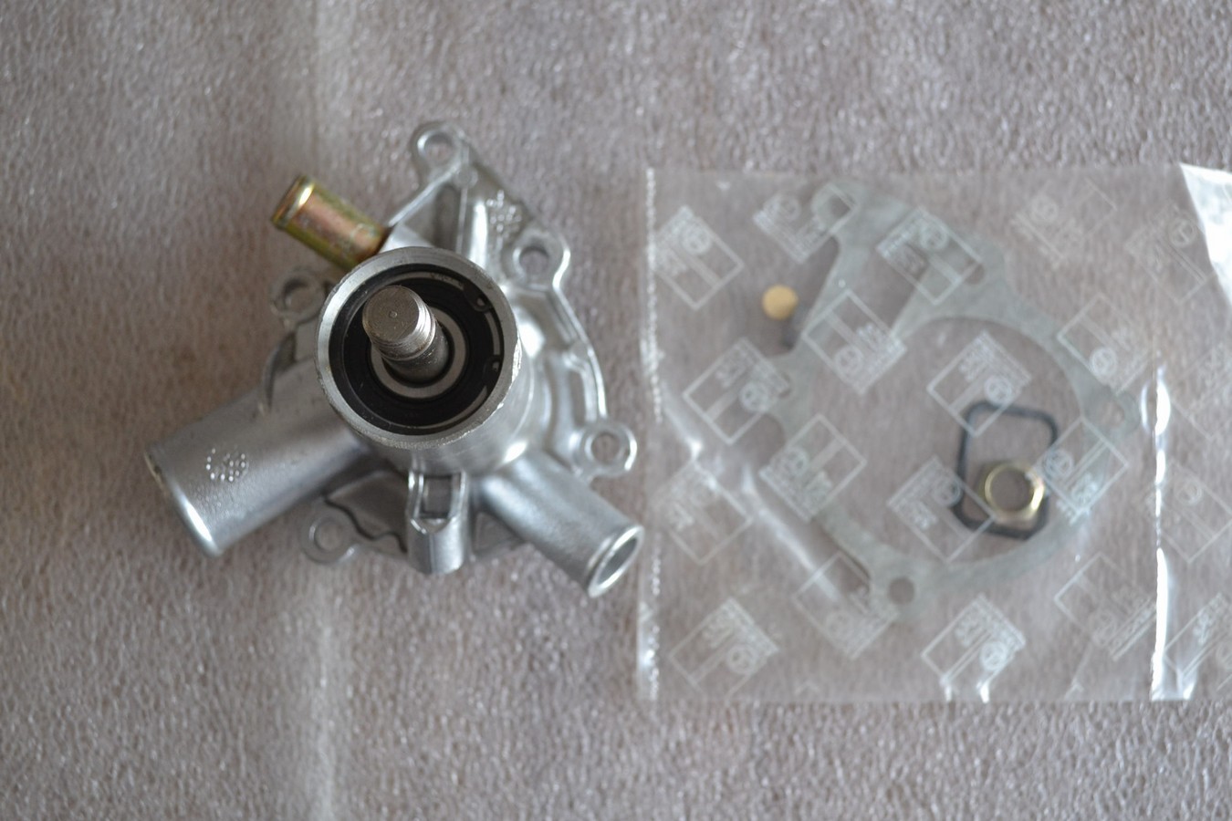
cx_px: 616
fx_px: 1489
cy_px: 410
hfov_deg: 45.0
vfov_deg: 30.8
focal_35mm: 44
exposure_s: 1/60
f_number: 4.5
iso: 720
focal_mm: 29
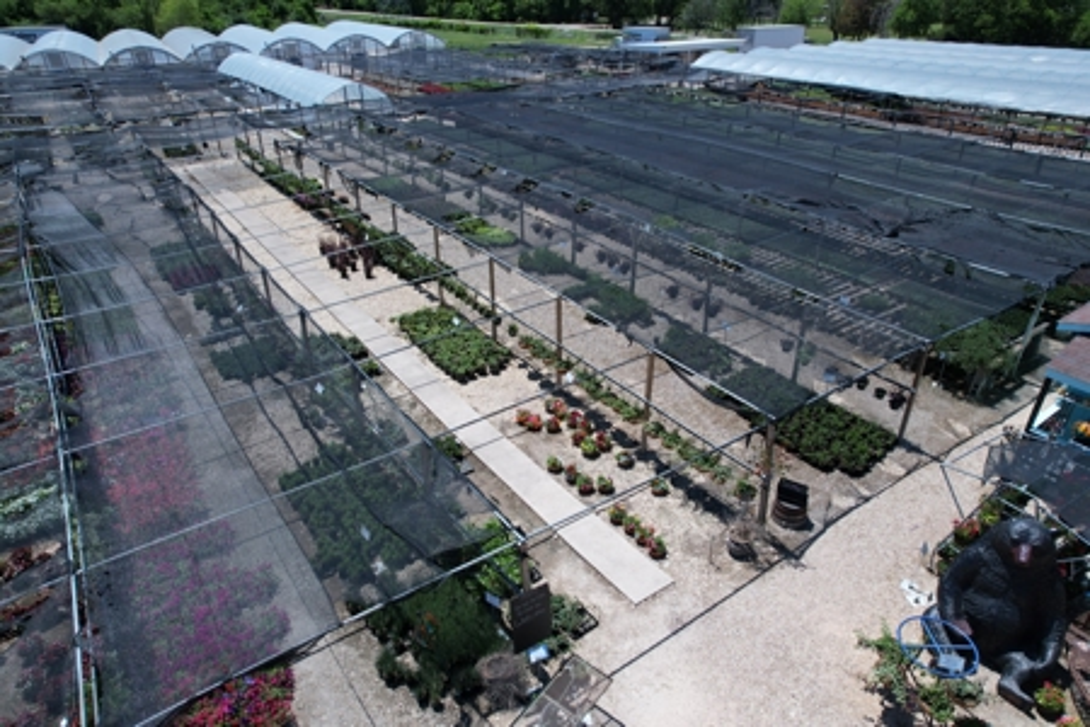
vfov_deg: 57.2
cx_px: 545
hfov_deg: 78.6
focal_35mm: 22
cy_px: 364
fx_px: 666
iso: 100
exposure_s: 1/2000
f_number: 2.8
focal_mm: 8.38
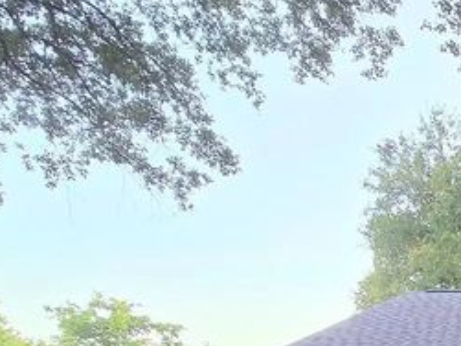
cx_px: 782
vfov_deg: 23.1
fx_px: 705
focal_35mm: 53
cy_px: 497
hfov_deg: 23.5
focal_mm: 2.2
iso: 64
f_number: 2.2
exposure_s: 1/60
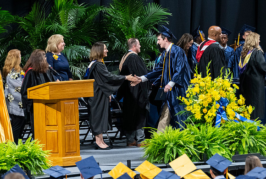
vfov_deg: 4.1
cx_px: 166
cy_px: 91
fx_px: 2501
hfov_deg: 6.1
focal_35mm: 337
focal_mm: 190
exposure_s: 1/200
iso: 2000
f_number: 4
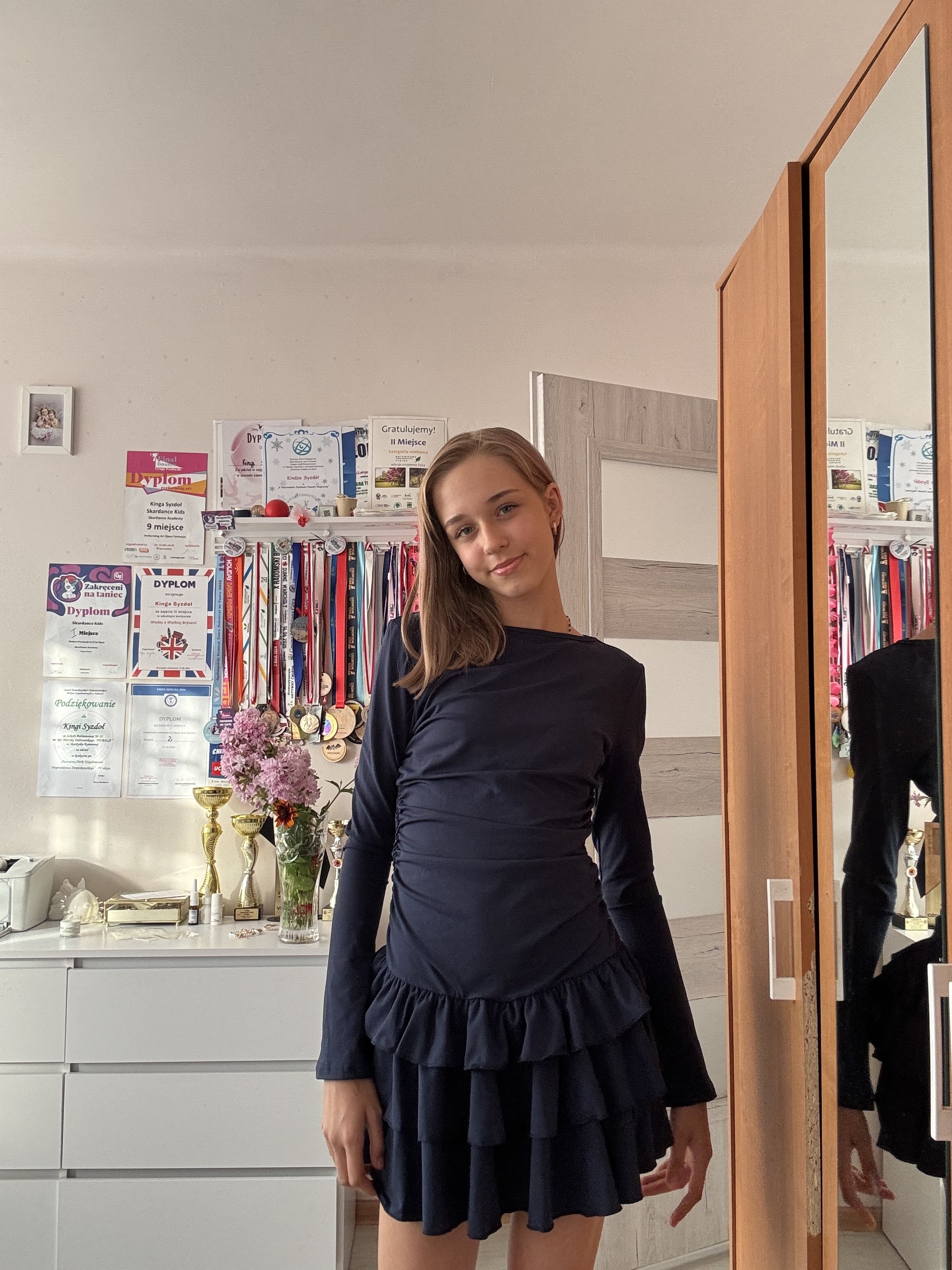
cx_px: 476
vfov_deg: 60.0
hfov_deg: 46.8
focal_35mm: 30
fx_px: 1100
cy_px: 635
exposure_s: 1/98
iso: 80
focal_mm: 2.69
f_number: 1.9
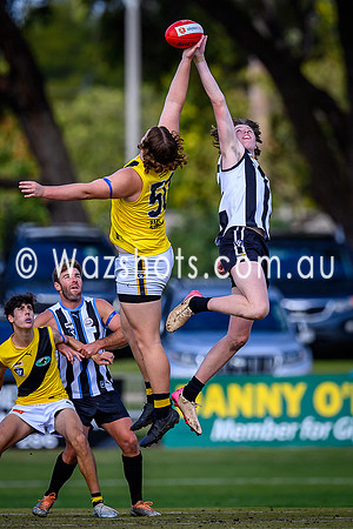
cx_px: 240
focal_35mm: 926
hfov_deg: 1.5
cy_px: 224
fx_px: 13614
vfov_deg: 2.2
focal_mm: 500
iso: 280
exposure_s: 1/1600
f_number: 4
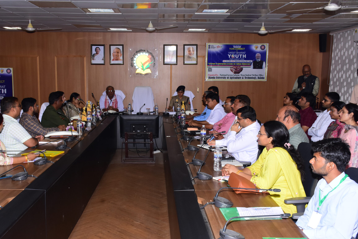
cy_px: 122
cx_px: 161
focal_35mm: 43
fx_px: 428
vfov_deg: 31.2
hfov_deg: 45.4
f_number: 10
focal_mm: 26
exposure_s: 1/125
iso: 800
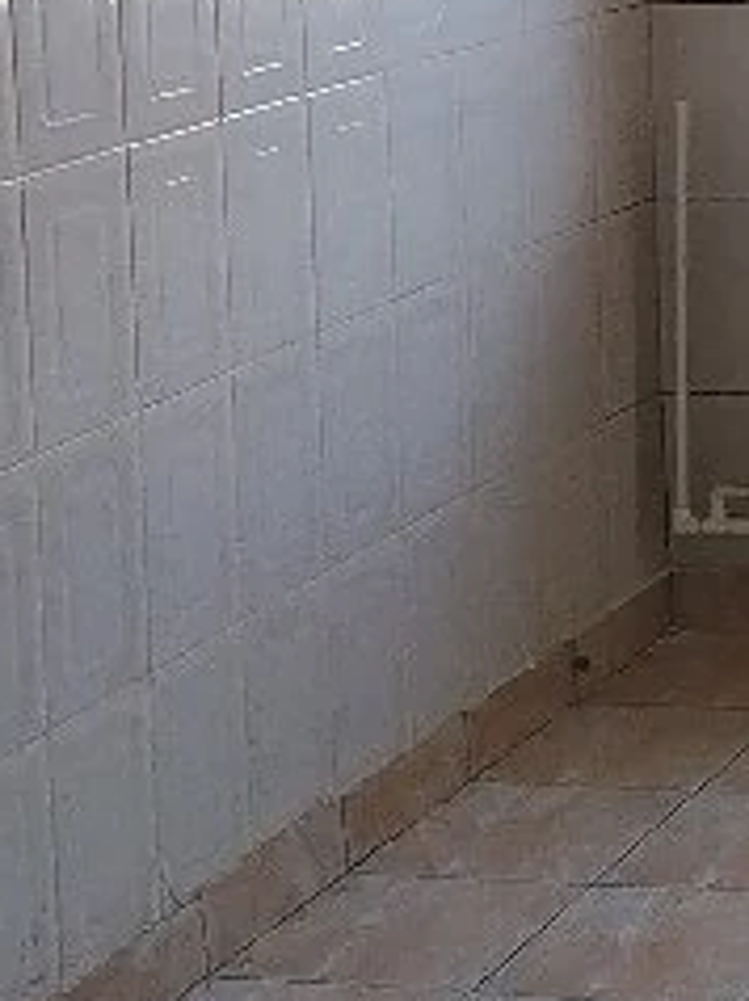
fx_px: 3526
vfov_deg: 15.8
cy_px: -34
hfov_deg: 11.0
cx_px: 1511
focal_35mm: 122
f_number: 1.8
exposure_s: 1/100
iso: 100
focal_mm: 3.96
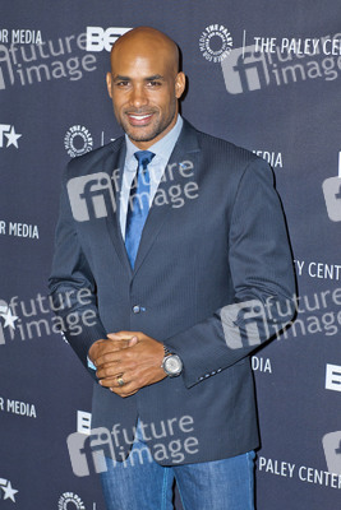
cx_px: 170
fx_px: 994
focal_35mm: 70
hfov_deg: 19.5
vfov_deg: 28.8
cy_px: 255
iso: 500
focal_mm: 70
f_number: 4.5
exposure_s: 1/320
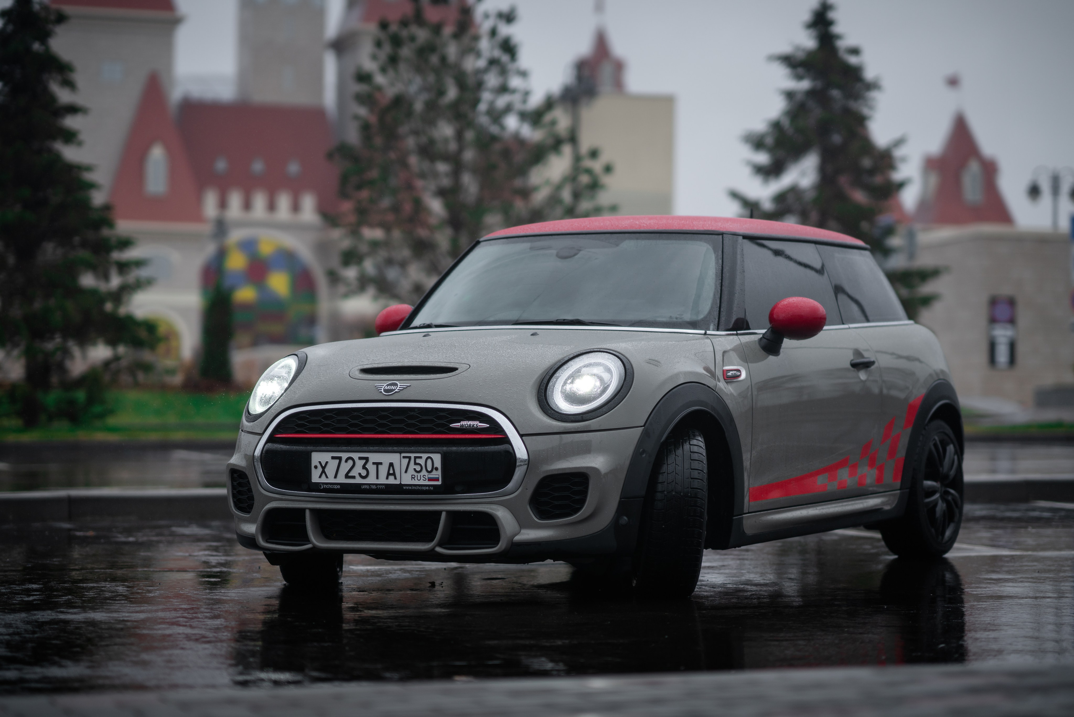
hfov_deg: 21.8
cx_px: 535
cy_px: 338
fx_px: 2791
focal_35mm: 94
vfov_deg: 14.6
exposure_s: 1/1250
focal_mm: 85
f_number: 1.6
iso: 100
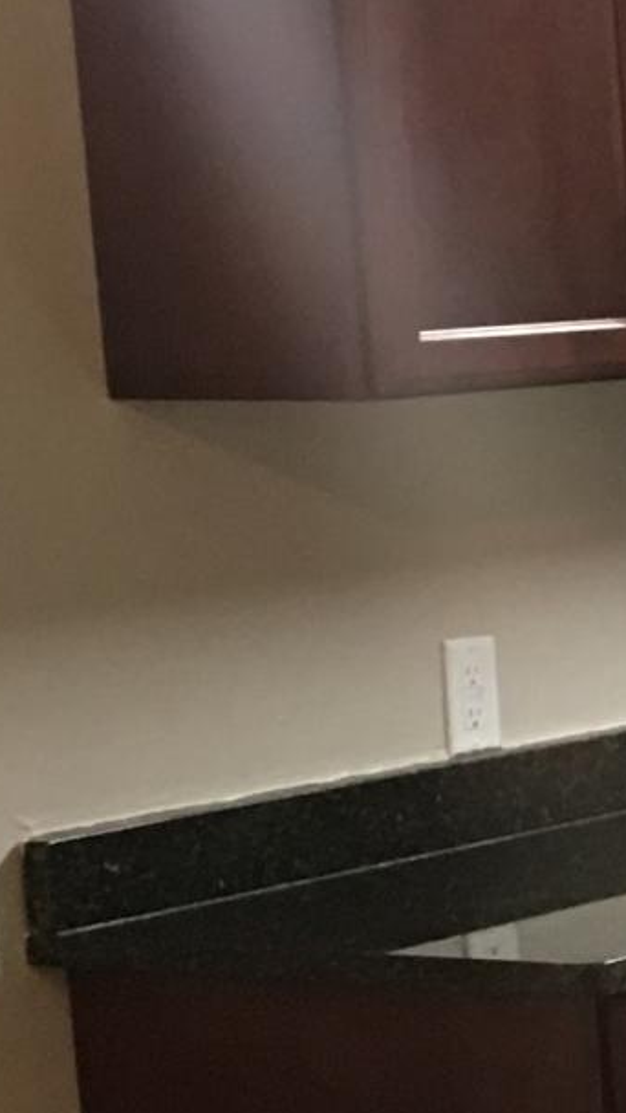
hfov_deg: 6.9
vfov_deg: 13.7
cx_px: 1959
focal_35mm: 156
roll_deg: +1.1
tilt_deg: -7.8
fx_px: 4603
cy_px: 959
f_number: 2.2
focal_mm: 4.15
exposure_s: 1/15
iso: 80
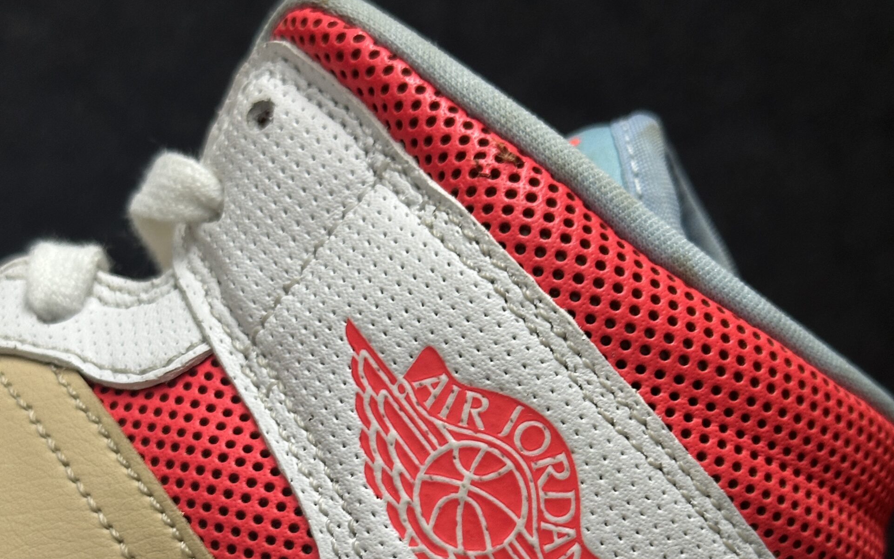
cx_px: 447
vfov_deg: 18.8
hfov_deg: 30.2
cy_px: 505
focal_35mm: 68
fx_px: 1657
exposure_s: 1/53
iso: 160
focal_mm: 6.86
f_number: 1.78
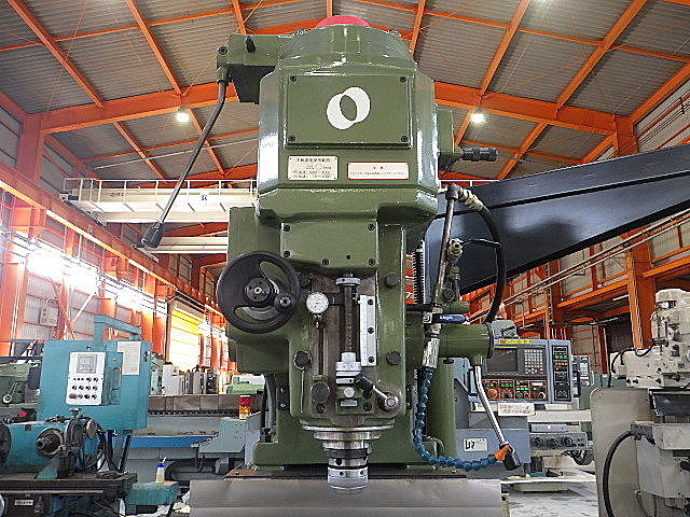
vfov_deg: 49.7
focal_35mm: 28
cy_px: 258
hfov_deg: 63.4
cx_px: 345
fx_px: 558
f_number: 3.5
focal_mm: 5
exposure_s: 1/45
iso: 500
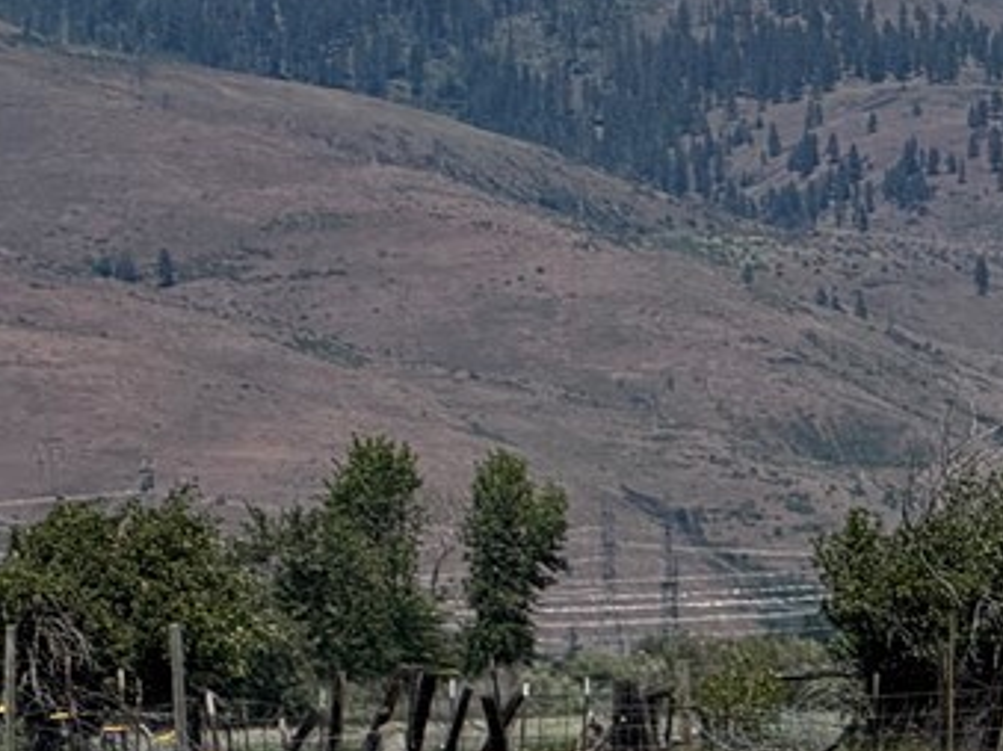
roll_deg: +1.5
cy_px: -435
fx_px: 13671
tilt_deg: +6.4
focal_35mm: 472
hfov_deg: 4.2
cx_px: 1891
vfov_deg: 3.1
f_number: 2.8
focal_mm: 16.89
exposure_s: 1/1145
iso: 20
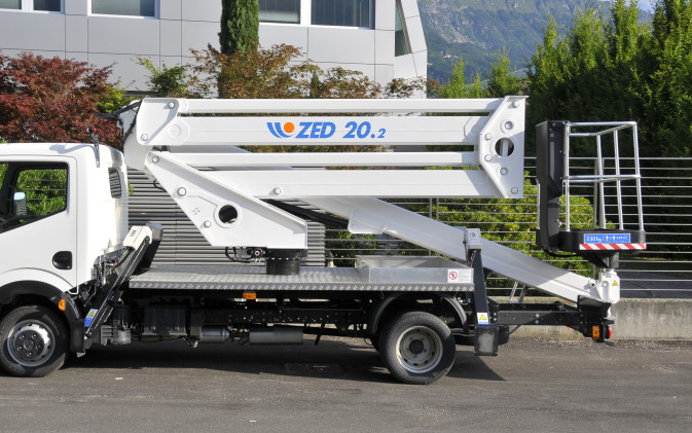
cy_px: 225
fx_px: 992
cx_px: 295
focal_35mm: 53
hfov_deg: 38.4
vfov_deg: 24.6
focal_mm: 29
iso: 200
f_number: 9
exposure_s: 1/320
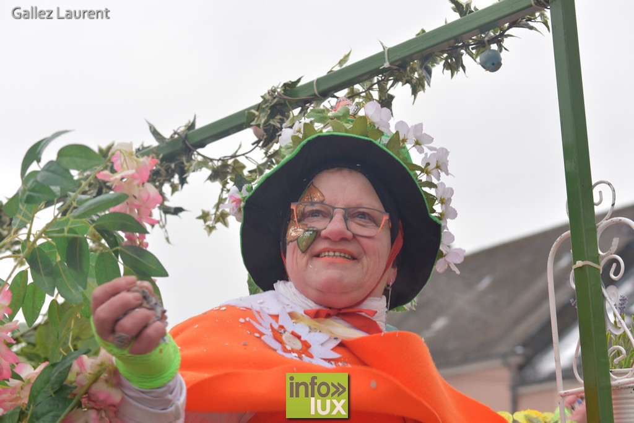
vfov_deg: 15.2
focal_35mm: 90
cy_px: 212
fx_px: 1585
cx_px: 317
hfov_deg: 22.6
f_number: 5
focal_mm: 60
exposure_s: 1/160
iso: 320
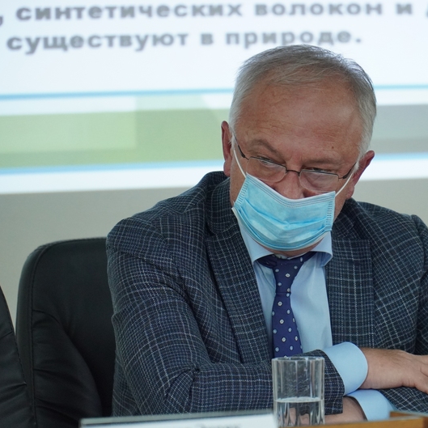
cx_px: 296
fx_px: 2779
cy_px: 214
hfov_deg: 8.8
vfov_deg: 8.8
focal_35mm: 199
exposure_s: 1/80
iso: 2000
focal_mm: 103
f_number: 4
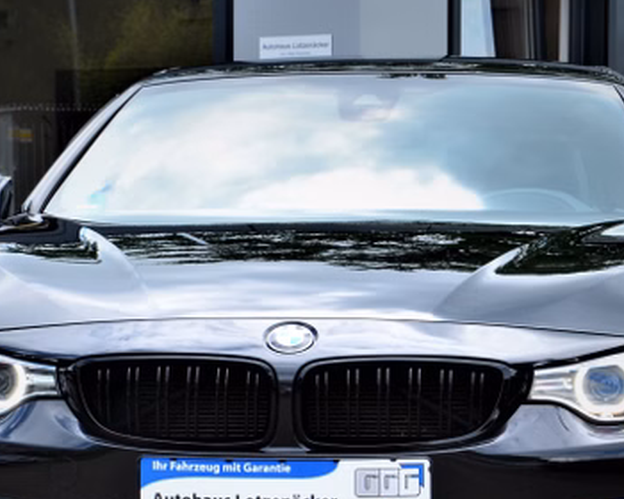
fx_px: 3915
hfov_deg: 9.1
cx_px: 276
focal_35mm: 212
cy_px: 339
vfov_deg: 7.3
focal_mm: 66
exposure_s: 1/125
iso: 200
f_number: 11
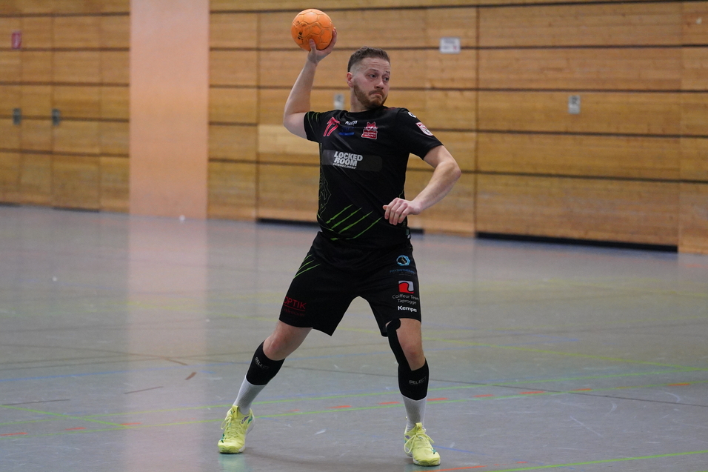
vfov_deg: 13.0
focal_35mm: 105
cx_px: 354
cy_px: 236
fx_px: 2065
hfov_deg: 19.5
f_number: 2.8
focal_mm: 105
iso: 8000
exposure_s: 1/1000
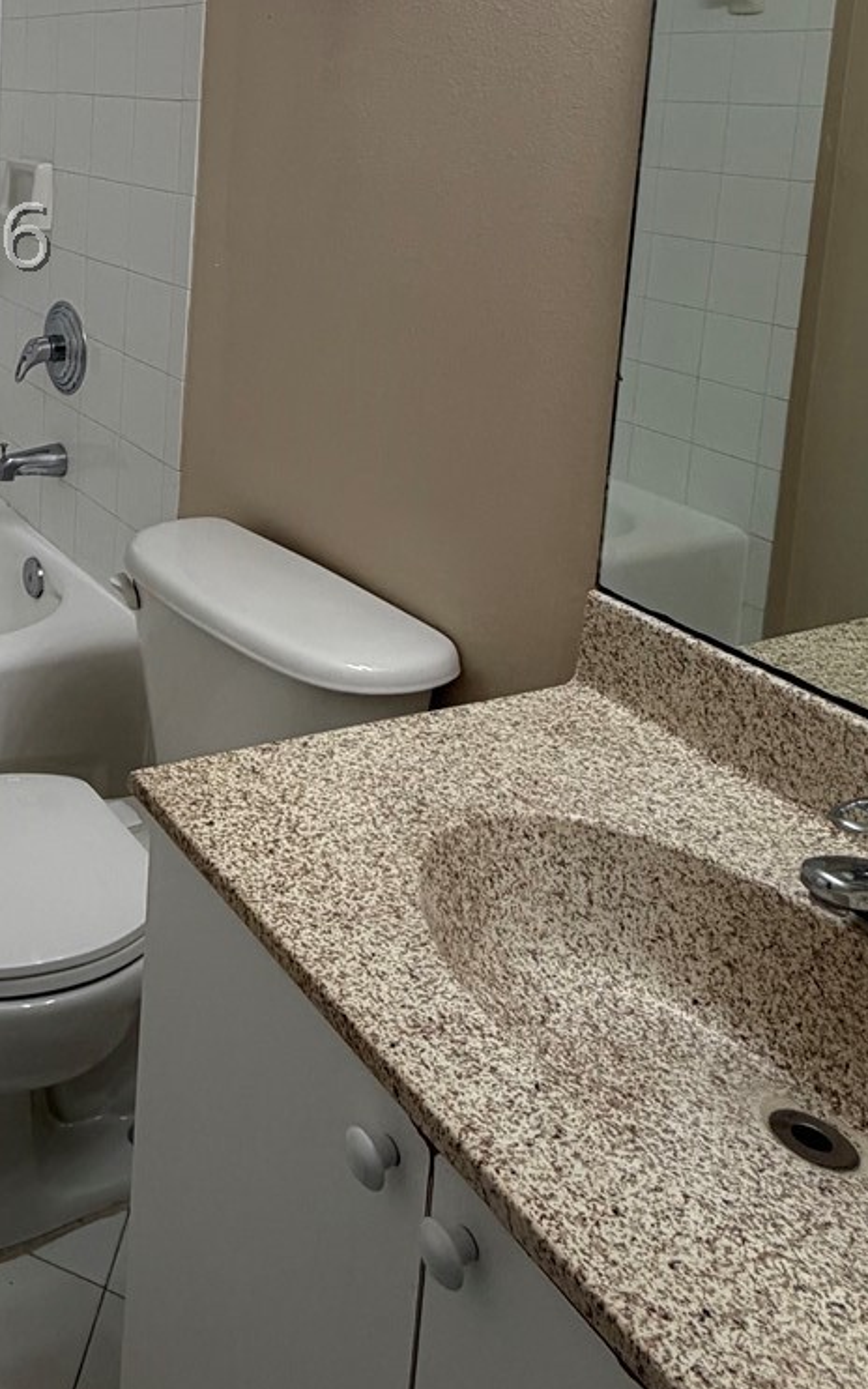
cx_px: -60
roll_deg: -0.5
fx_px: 1211
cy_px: 238
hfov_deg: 34.6
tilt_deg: -8.0
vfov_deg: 54.6
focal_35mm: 32
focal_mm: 2.22
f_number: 2.2
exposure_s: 1/120
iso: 100
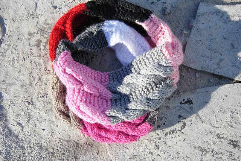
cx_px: 120
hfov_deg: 38.8
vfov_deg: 26.5
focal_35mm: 51
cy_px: 80
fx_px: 342
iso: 100
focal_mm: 34
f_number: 4.5
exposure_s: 1/500
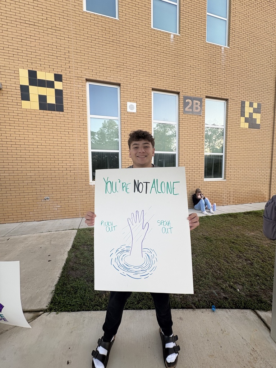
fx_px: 149
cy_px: 184
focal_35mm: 14
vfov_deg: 102.1
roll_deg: +1.3
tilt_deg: -3.0
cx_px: 138
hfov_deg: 85.7
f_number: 2.2
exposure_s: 1/99
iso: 50
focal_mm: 2.22
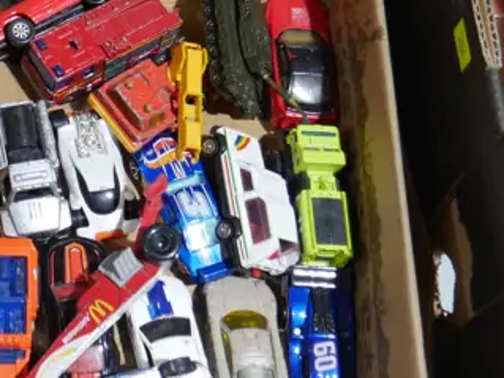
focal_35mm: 90
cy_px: 25
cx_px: -77
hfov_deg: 20.6
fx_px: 1310
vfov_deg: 16.2
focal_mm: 14
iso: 400
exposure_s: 1/60
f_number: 3.5
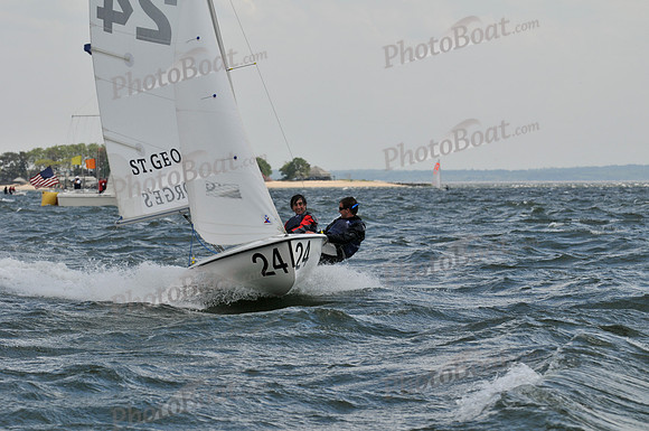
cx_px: 324
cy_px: 216
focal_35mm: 174
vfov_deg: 7.9
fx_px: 3132
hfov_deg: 11.8
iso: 200
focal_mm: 116
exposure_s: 1/800
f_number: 8
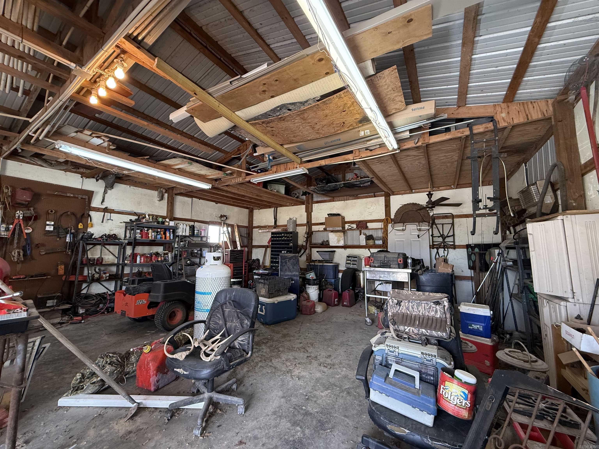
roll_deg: +0.4
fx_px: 242
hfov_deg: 102.1
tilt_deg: +4.7
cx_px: 300
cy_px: 224
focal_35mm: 14
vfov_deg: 85.7
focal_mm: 2.22
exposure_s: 1/120
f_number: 2.2
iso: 320
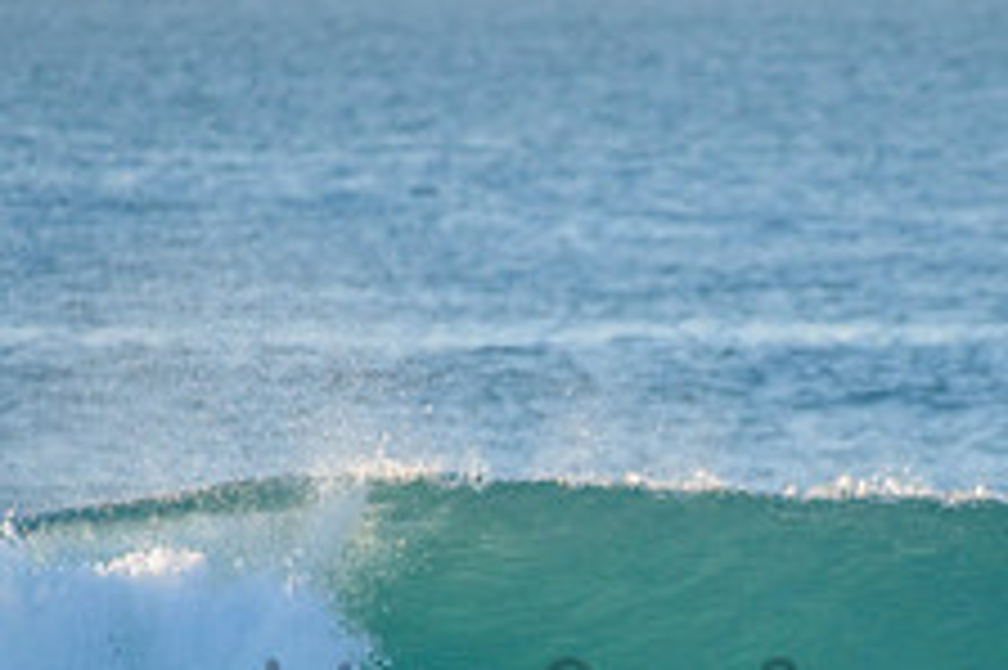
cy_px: 690
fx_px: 36232
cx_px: 729
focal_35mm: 1295
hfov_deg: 1.6
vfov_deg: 1.1
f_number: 5.6
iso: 400
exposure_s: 1/1600
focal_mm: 500
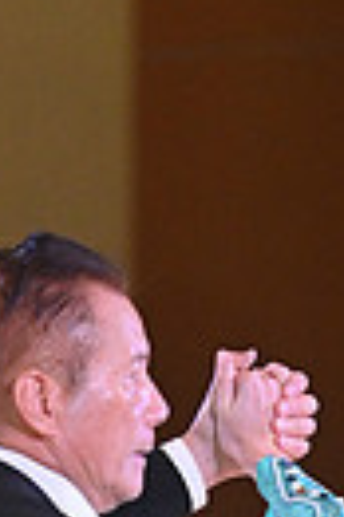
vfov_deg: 2.3
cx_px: 105
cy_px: 998
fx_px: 12718
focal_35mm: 885
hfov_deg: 1.5
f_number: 5
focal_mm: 200
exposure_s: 1/400
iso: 3200
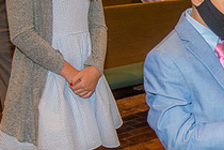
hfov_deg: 18.5
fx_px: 653
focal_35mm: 105
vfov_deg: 13.0
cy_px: 92
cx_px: 265
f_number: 5.6
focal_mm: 38
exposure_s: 1/200
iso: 1600
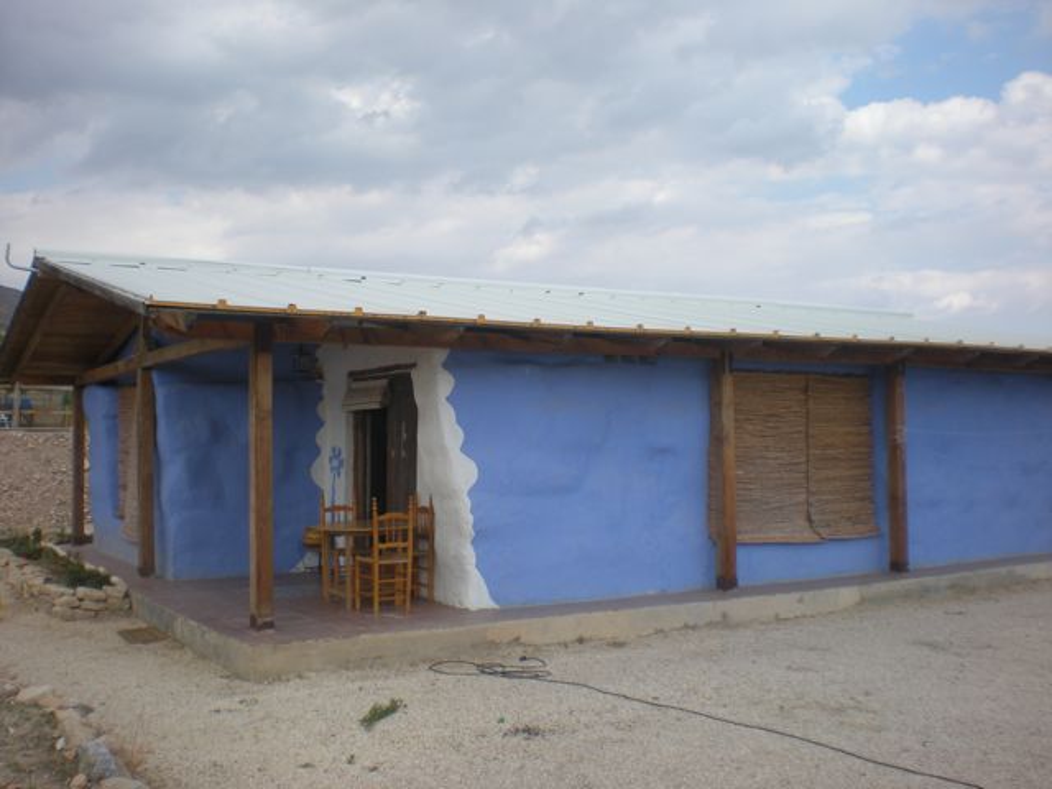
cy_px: 394
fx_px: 1155
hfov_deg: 49.0
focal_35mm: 38
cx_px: 526
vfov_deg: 37.7
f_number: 4.6
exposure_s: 1/320
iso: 64
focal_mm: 6.3
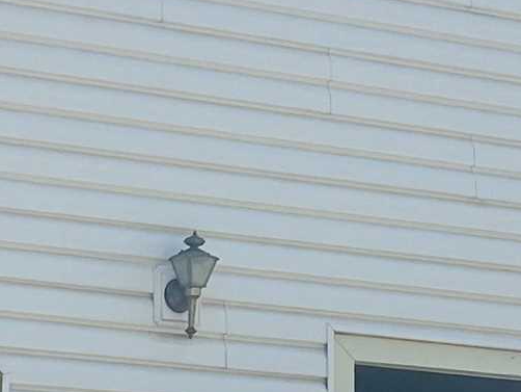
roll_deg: -1.1
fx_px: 2394
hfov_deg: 12.1
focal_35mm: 159
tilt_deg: +5.9
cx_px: -117
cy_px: 455
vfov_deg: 9.2
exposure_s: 1/3571
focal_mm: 5.7
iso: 50
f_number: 1.5
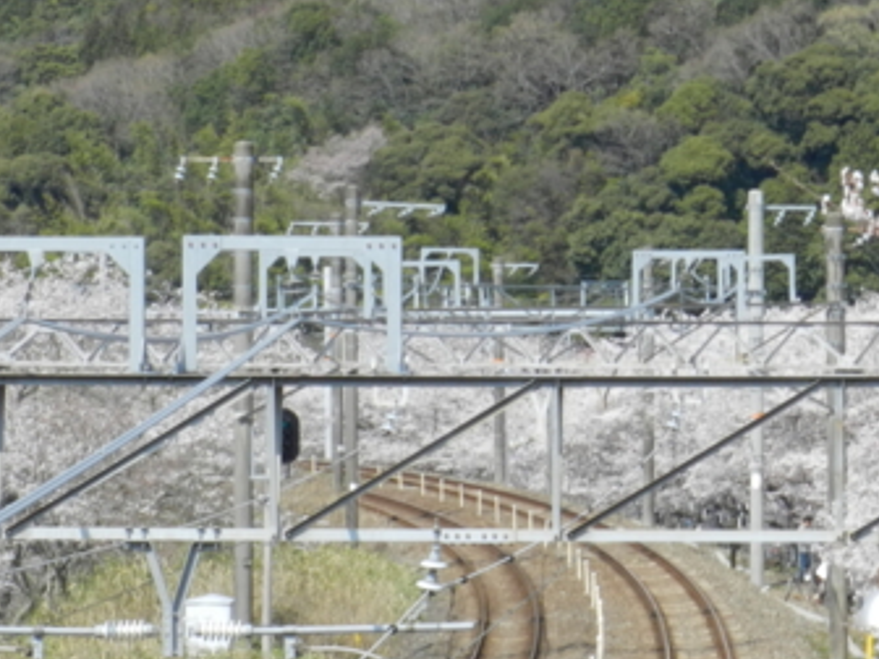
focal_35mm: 200
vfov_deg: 7.4
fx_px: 5079
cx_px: 685
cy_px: 468
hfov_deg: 9.9
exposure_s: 1/125
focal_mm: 14.9
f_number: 8
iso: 160
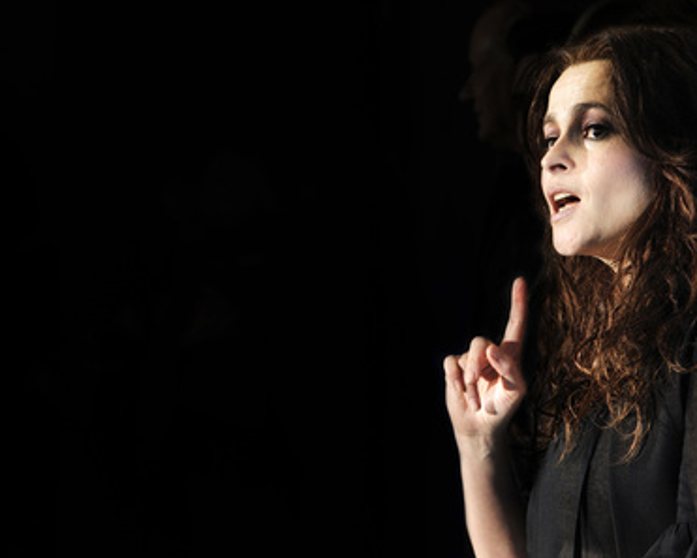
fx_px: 2228
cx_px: 393
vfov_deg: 14.3
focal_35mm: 108
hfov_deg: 17.8
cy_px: 280
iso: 200
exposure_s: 1/200
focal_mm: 95
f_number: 7.1
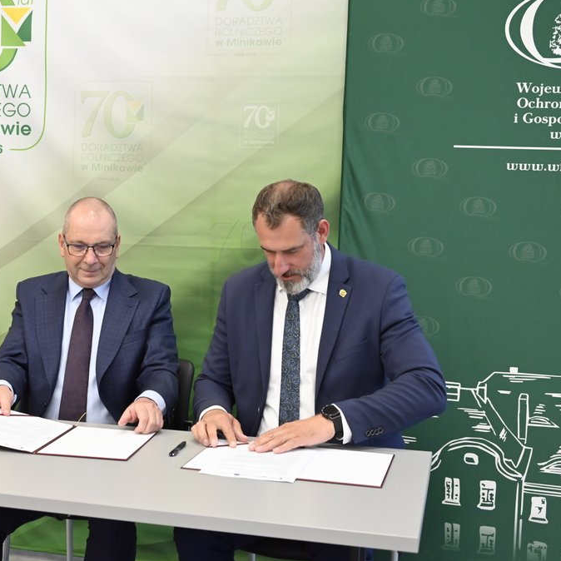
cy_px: 282
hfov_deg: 32.0
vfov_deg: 32.2
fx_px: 972
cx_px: 207
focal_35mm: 53
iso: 3200
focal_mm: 41
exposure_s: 1/100
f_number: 5
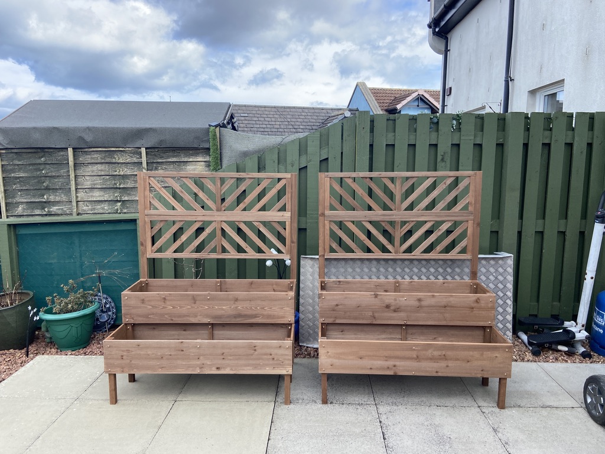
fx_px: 454
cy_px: 227
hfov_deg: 67.3
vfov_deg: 53.1
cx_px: 302
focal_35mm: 26
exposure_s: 1/816
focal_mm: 4.25
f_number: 1.8
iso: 32
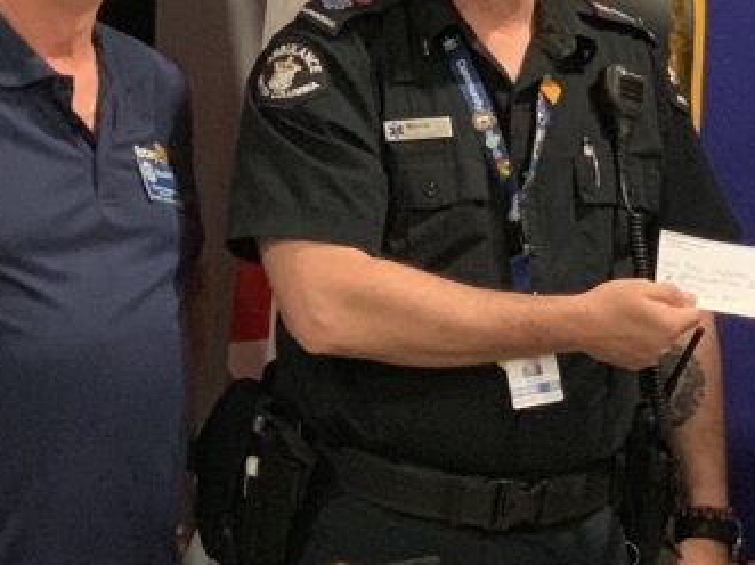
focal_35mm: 161
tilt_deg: -5.5
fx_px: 3510
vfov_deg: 9.2
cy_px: 328
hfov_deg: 12.3
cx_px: 495
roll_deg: -0.9
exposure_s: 1/30
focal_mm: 6
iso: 500
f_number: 2.4
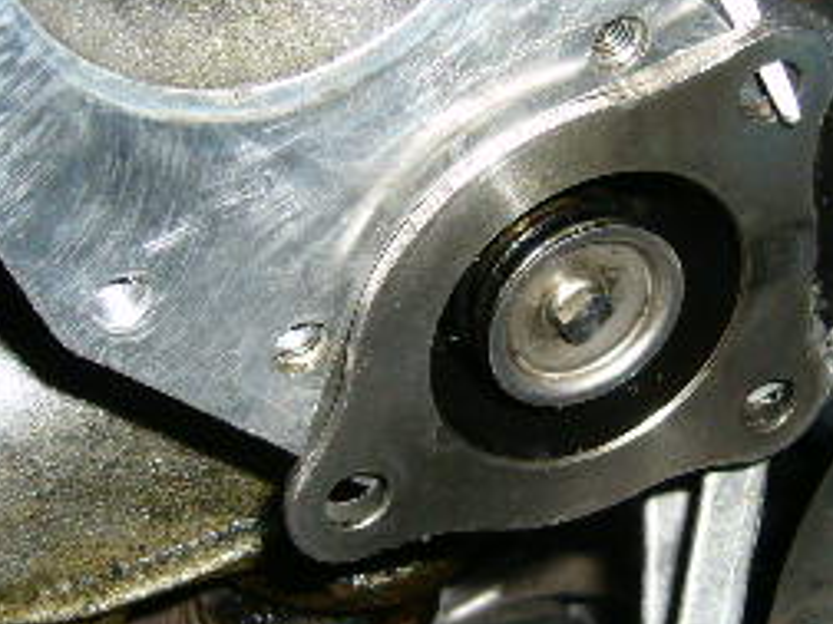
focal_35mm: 89
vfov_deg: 16.6
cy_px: 294
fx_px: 2142
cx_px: 559
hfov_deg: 21.9
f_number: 2.8
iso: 100
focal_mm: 5.8
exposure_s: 1/30
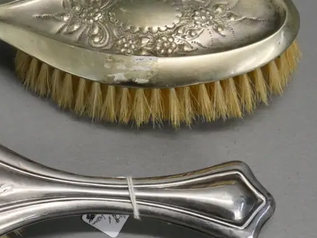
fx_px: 870
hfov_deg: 20.1
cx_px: 14
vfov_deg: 15.6
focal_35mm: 95
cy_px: 118
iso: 3200
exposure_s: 1/100
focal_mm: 23
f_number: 6.3
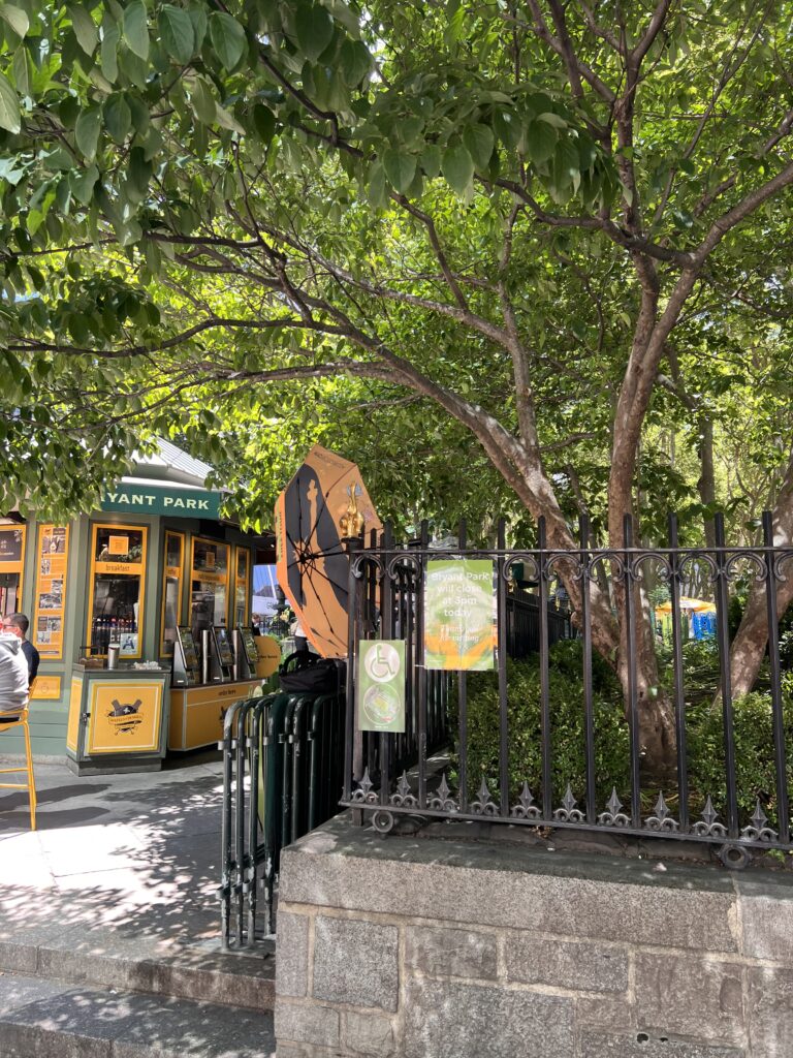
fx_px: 794
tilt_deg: +7.0
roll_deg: -0.6
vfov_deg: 67.3
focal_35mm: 26
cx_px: 396
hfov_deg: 53.1
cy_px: 529
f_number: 1.5
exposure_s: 1/177
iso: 40
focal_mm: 5.7
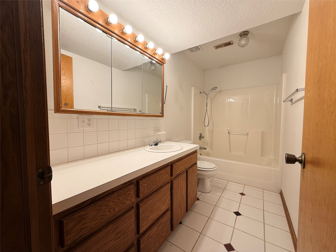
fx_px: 136
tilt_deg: -3.1
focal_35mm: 14
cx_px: 168
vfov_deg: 85.7
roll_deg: +0.1
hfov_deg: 102.1
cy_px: 126
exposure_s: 1/122
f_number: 2.2
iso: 50
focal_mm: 2.22
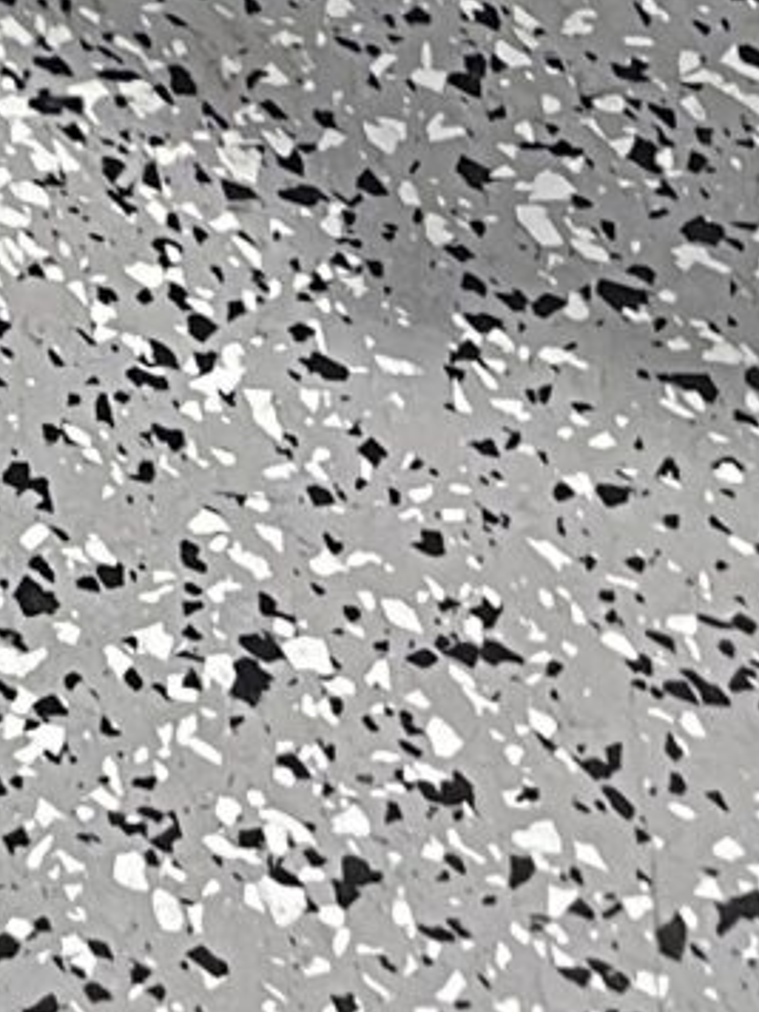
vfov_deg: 8.2
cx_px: -1808
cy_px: -2465
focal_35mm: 187
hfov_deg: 6.9
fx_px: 5467
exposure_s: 1/50
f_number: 1.5
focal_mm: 5.7
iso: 100
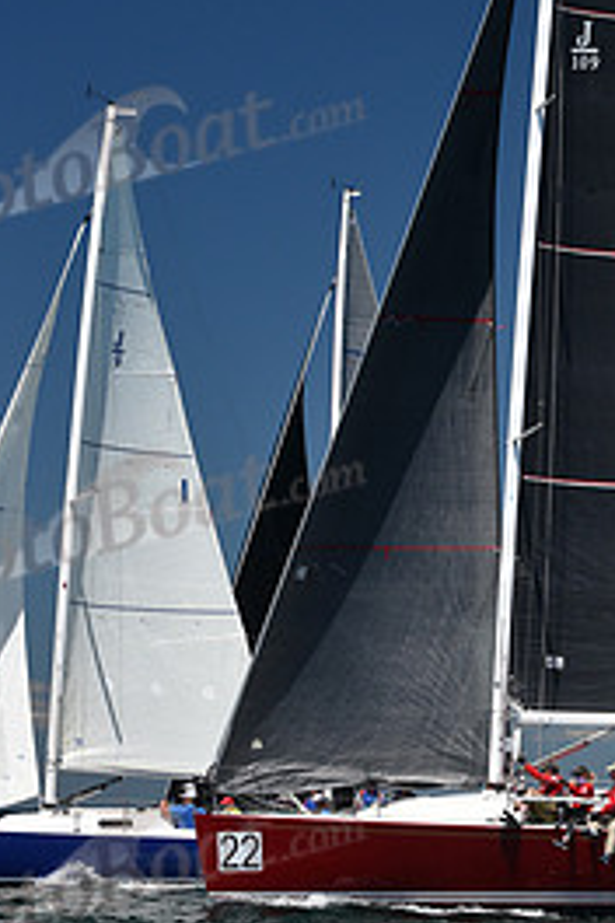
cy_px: 294
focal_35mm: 154
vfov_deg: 13.3
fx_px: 3946
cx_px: 547
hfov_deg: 8.9
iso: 250
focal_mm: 70
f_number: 5.6
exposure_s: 1/800
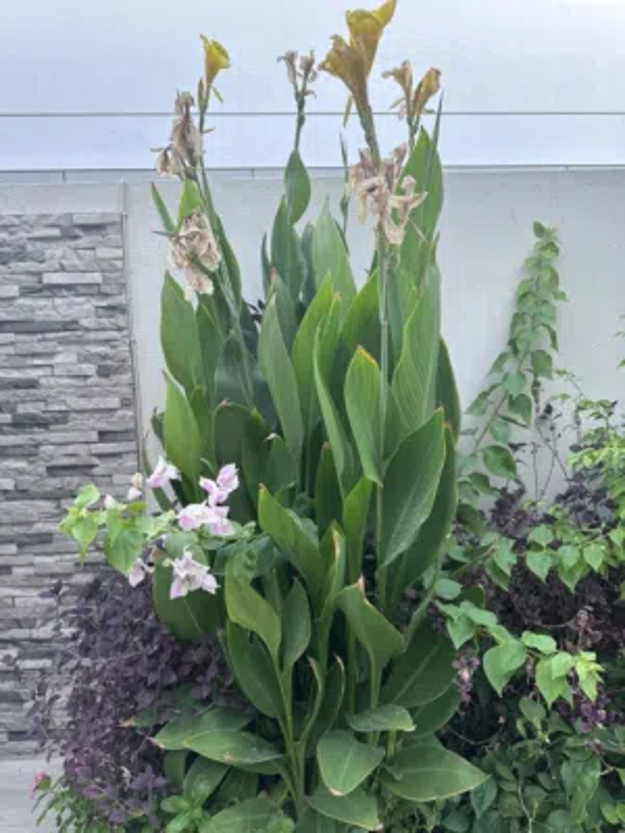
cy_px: 416
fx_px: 578
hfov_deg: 56.8
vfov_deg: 71.6
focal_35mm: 24
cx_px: 312
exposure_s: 1/511
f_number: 1.78
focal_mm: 6.86
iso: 80
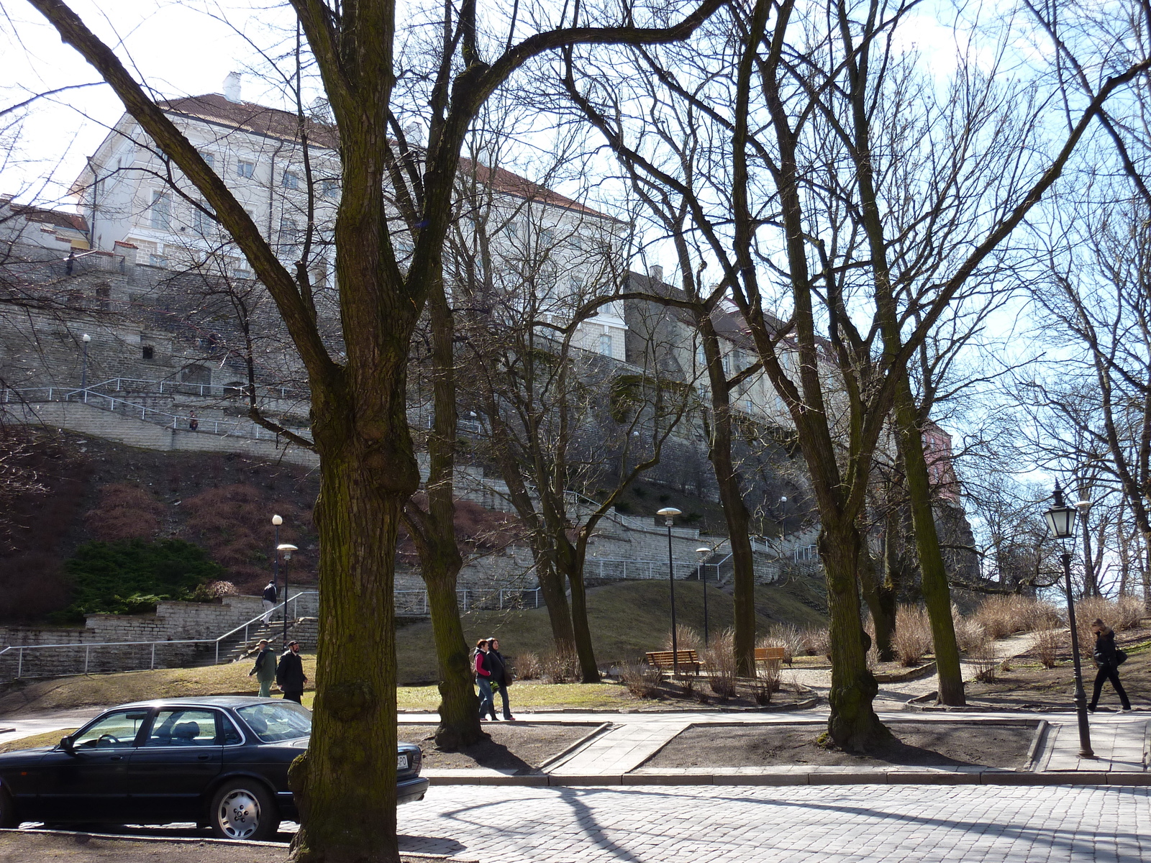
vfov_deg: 38.7
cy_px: 432
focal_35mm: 37
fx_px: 1230
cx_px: 576
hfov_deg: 50.1
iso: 80
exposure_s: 1/250
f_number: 4
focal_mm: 6.1
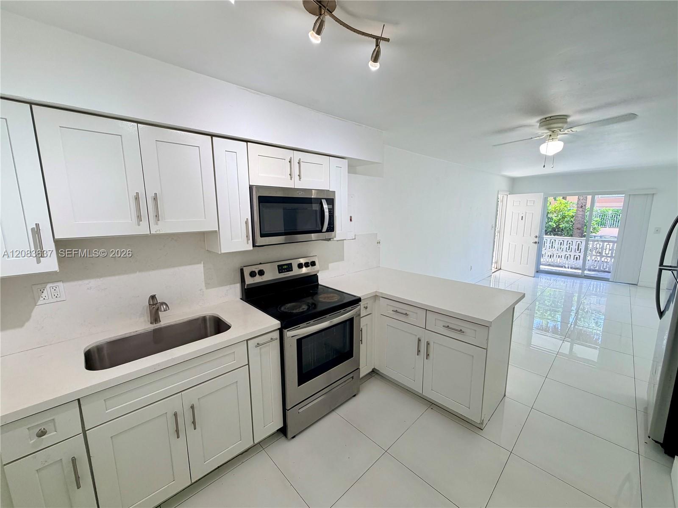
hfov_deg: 102.1
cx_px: 339
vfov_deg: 85.7
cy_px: 254
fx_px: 274
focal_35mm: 14
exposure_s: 1/120
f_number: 2.2
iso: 125
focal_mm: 2.22
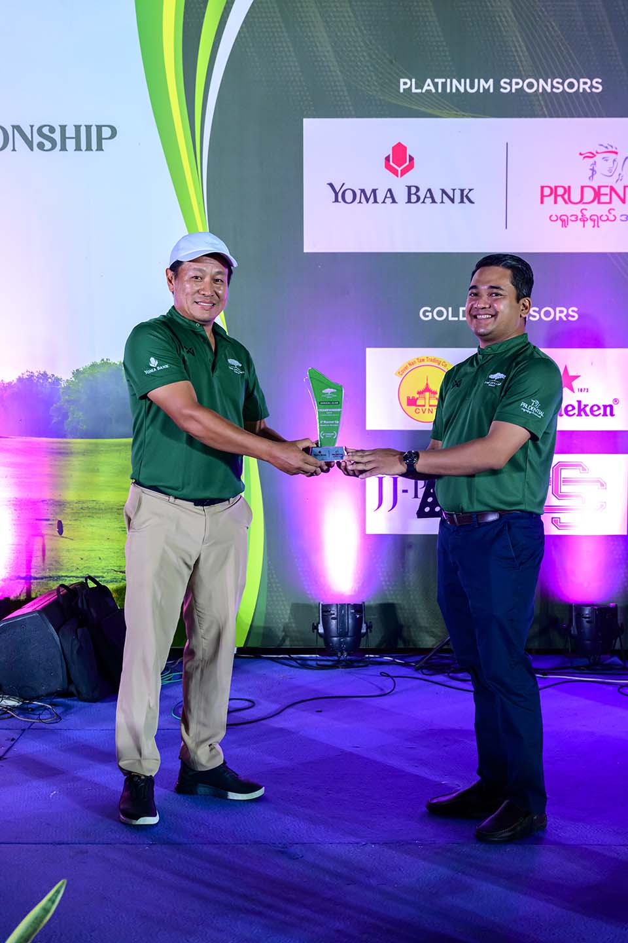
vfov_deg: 43.6
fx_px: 1177
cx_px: 314
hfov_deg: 29.9
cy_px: 472
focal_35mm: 45
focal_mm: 45
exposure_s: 1/250
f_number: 4.5
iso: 3200
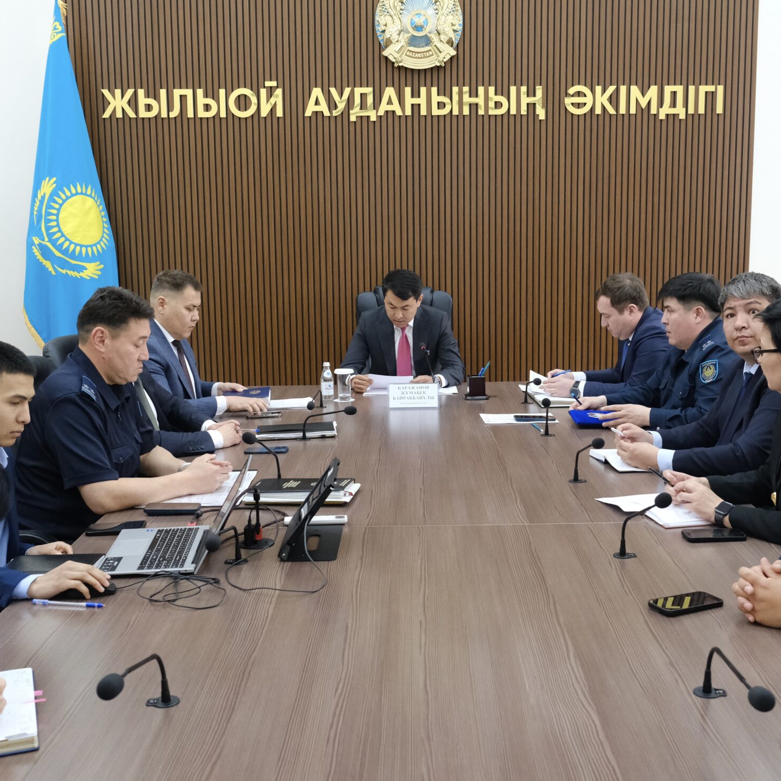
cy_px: 415
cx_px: 423
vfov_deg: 41.8
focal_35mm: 40
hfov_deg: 41.8
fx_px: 1021
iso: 2000
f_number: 4
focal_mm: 18
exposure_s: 1/100
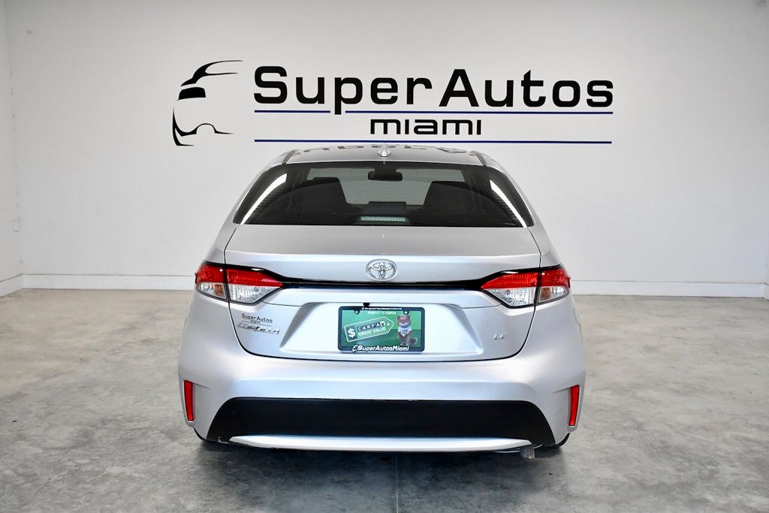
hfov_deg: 49.5
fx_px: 833
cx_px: 384
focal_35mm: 39
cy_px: 256
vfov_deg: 34.2
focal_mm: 26
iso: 2500
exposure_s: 1/800
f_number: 5.6
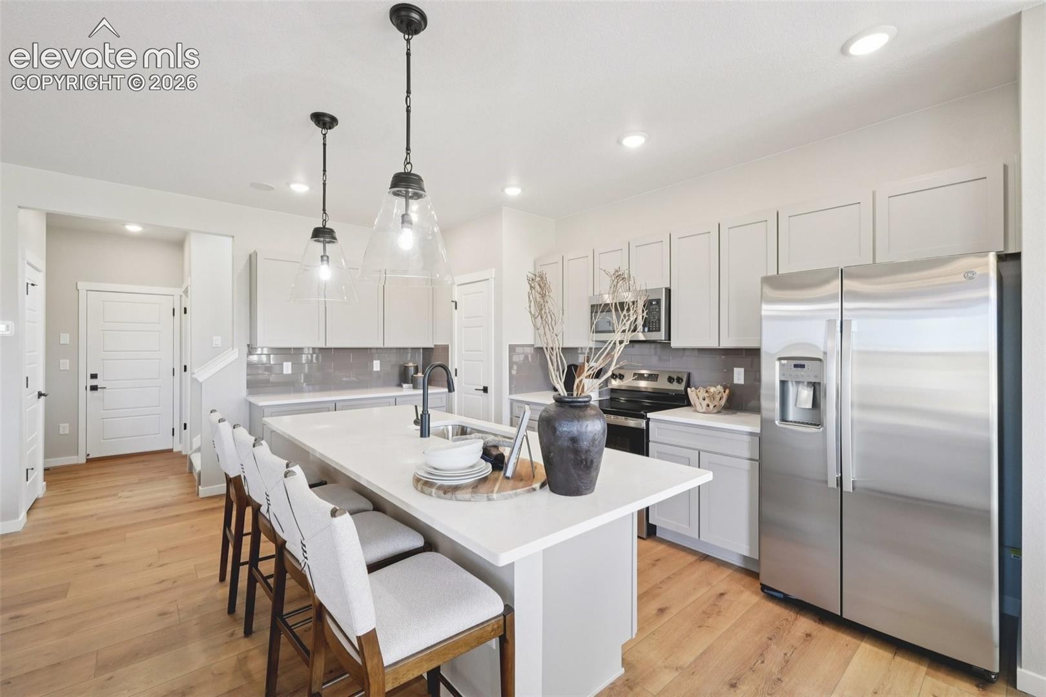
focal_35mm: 15
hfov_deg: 100.4
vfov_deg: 77.3
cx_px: 523
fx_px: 436
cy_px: 348
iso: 800
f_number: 8
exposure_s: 1/10
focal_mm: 10
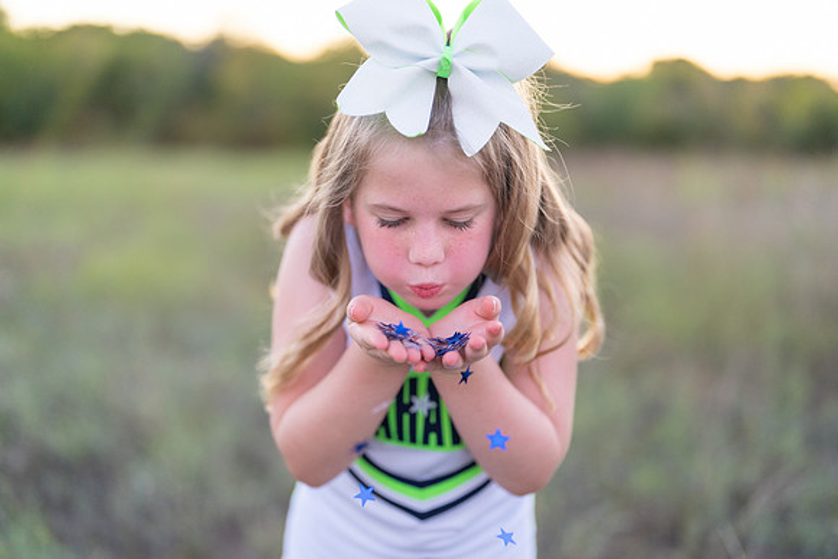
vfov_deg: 27.0
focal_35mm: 50
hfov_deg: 39.6
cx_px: 419
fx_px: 1164
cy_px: 280
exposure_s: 1/1000
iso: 1000
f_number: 1.2
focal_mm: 50
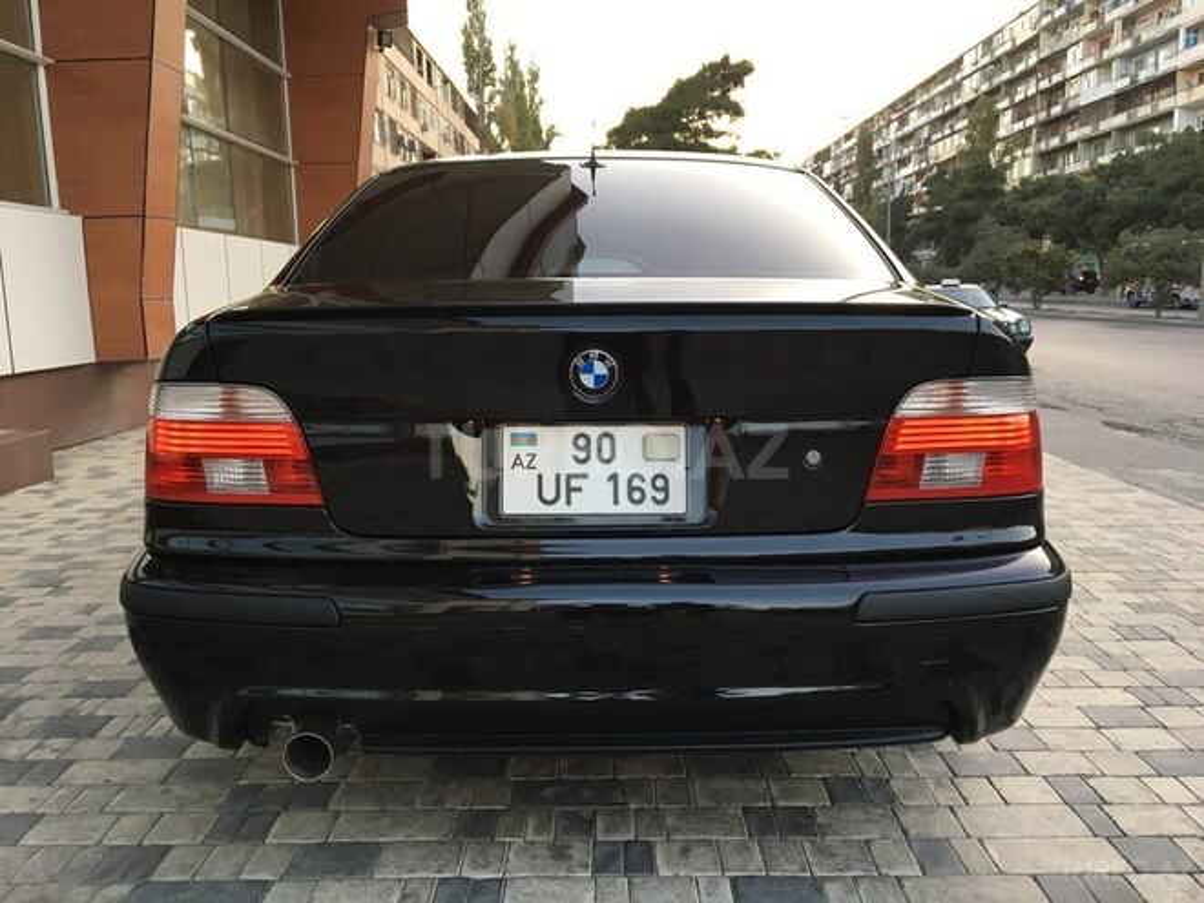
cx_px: 602
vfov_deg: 48.2
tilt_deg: -9.5
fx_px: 1009
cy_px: 452
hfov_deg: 61.7
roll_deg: +1.3
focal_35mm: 29
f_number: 2.2
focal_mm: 4.15
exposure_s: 1/33
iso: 32
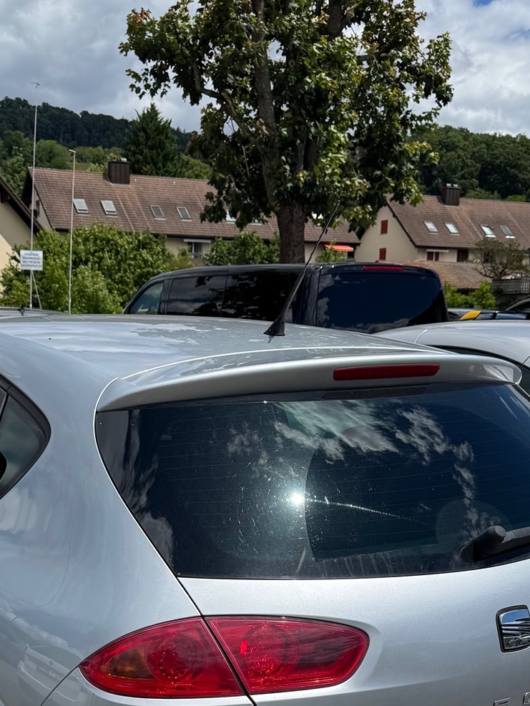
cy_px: 622
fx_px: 1000
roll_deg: -1.7
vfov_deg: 36.7
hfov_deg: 29.5
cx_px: 191
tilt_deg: -15.3
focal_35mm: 49
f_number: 1.78
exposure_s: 1/7092
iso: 80
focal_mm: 6.76
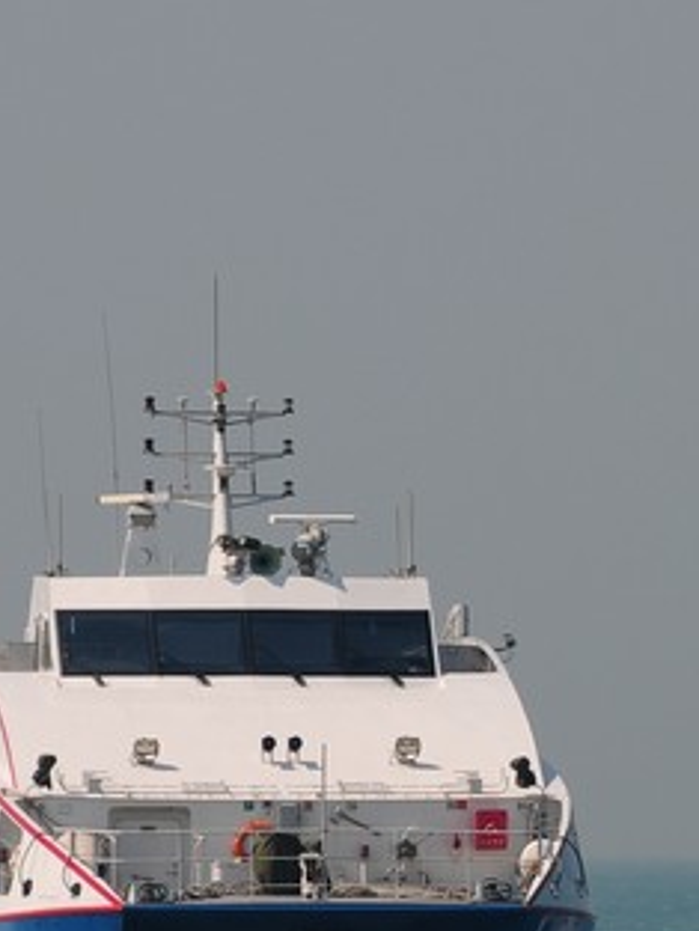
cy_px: 665
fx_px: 29731
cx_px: 758
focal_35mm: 1105
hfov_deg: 1.3
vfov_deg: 1.8
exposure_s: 1/640
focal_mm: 300
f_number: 8
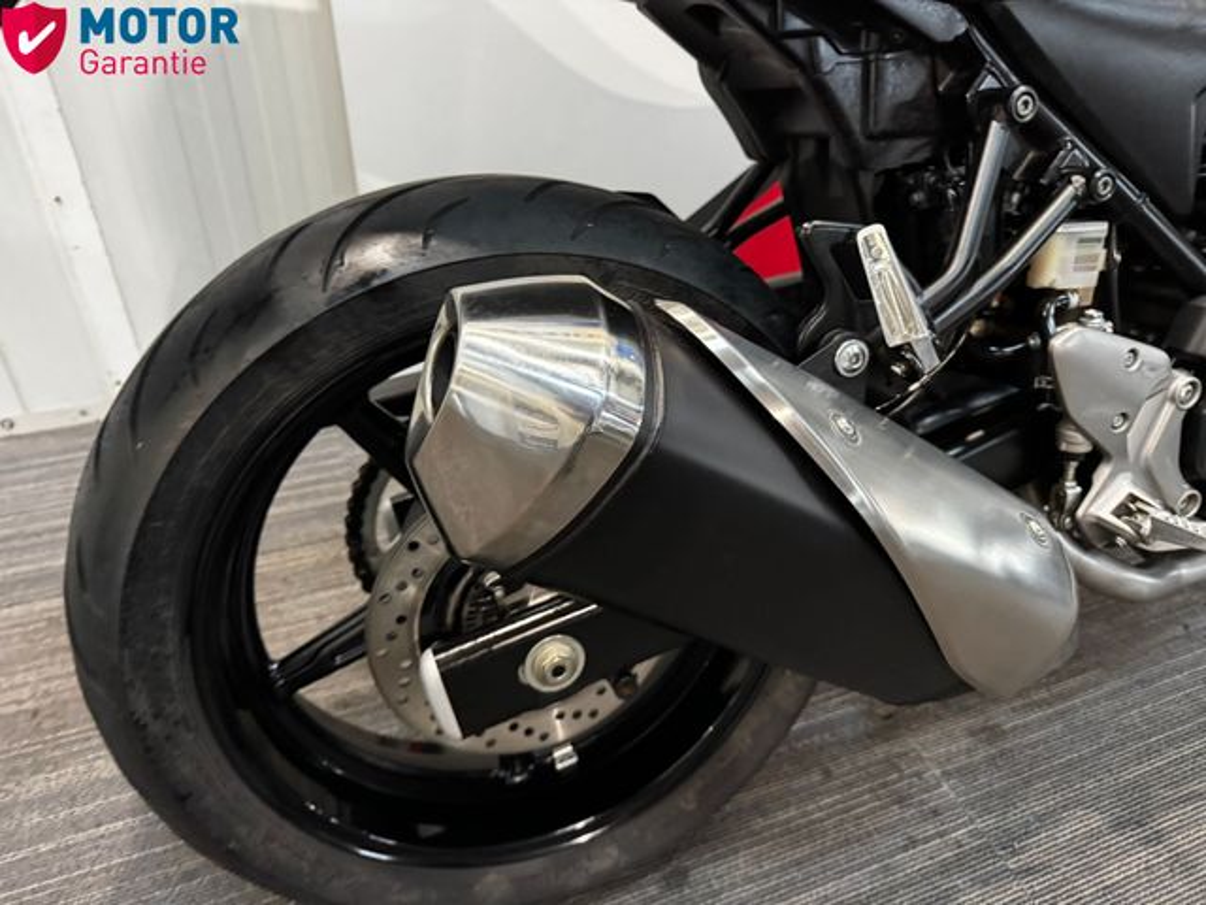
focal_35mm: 24
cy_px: 452
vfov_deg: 56.8
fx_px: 836
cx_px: 603
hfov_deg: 71.6
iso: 800
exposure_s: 1/50
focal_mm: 6.76
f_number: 1.78
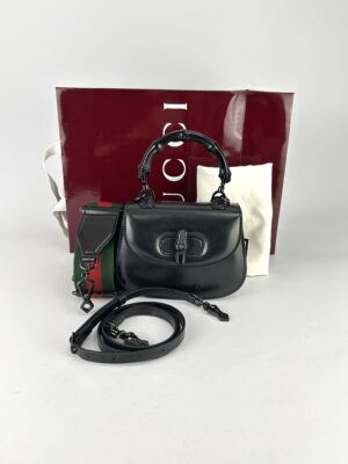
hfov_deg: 53.1
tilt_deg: -20.5
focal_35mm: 26
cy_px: 232
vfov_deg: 67.3
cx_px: 174
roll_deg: -2.1
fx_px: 349
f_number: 1.5
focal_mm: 5.7
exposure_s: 1/133
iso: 32
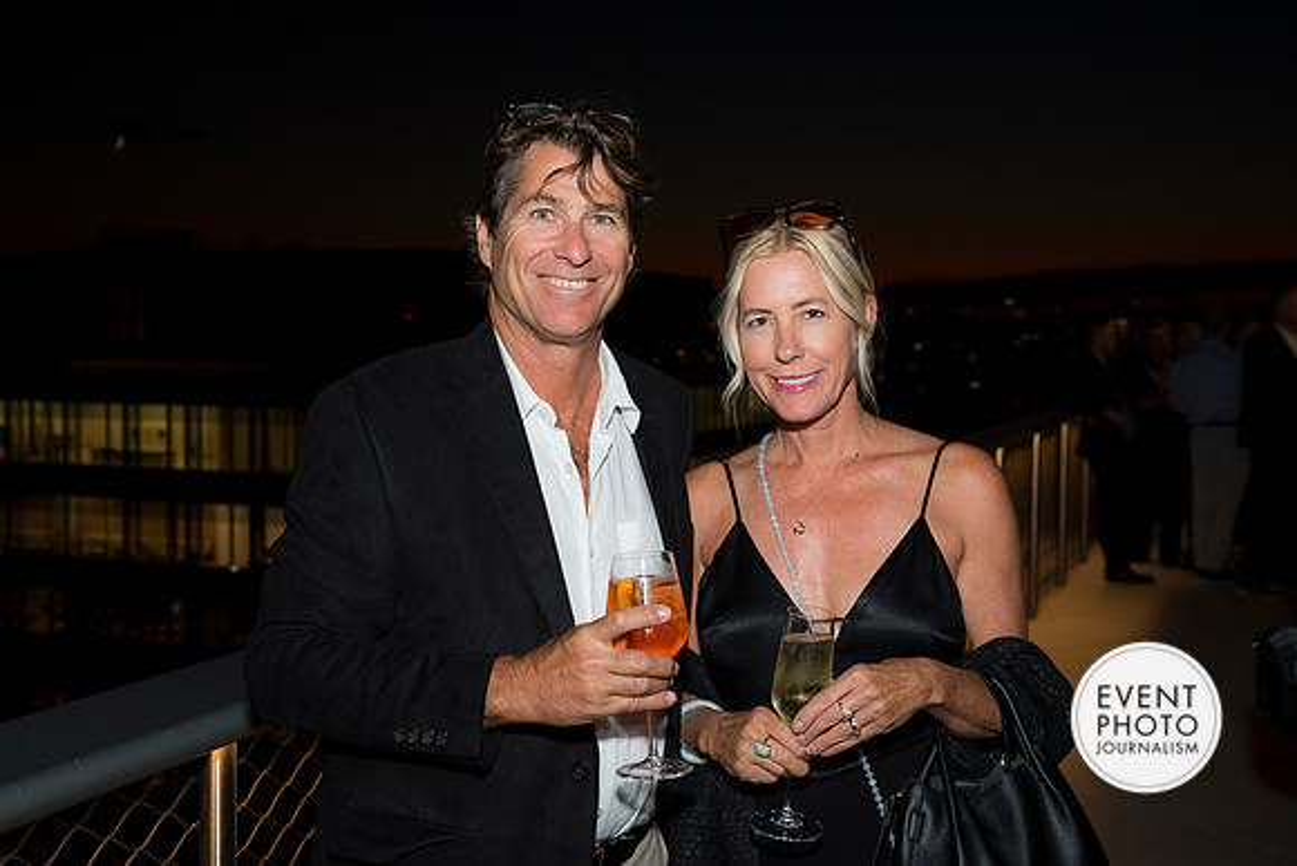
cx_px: 648
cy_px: 433
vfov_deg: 29.9
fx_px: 1622
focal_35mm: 45
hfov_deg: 43.6
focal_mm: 45
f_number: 5
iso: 800
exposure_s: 1/125
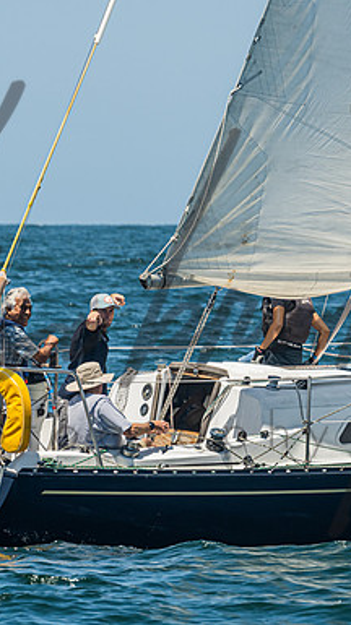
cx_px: 101
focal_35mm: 373
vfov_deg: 5.8
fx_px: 6184
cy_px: 325
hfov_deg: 3.3
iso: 320
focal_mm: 175
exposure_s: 1/640
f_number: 6.3
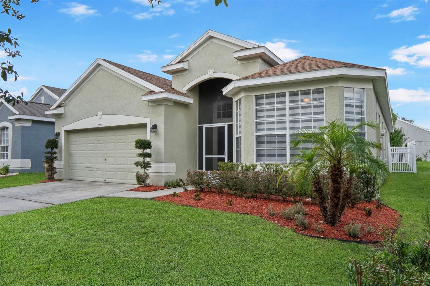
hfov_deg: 73.8
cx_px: 215
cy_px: 143
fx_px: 287
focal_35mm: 24
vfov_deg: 53.1
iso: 640
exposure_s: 1/250
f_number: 7.1
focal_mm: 16
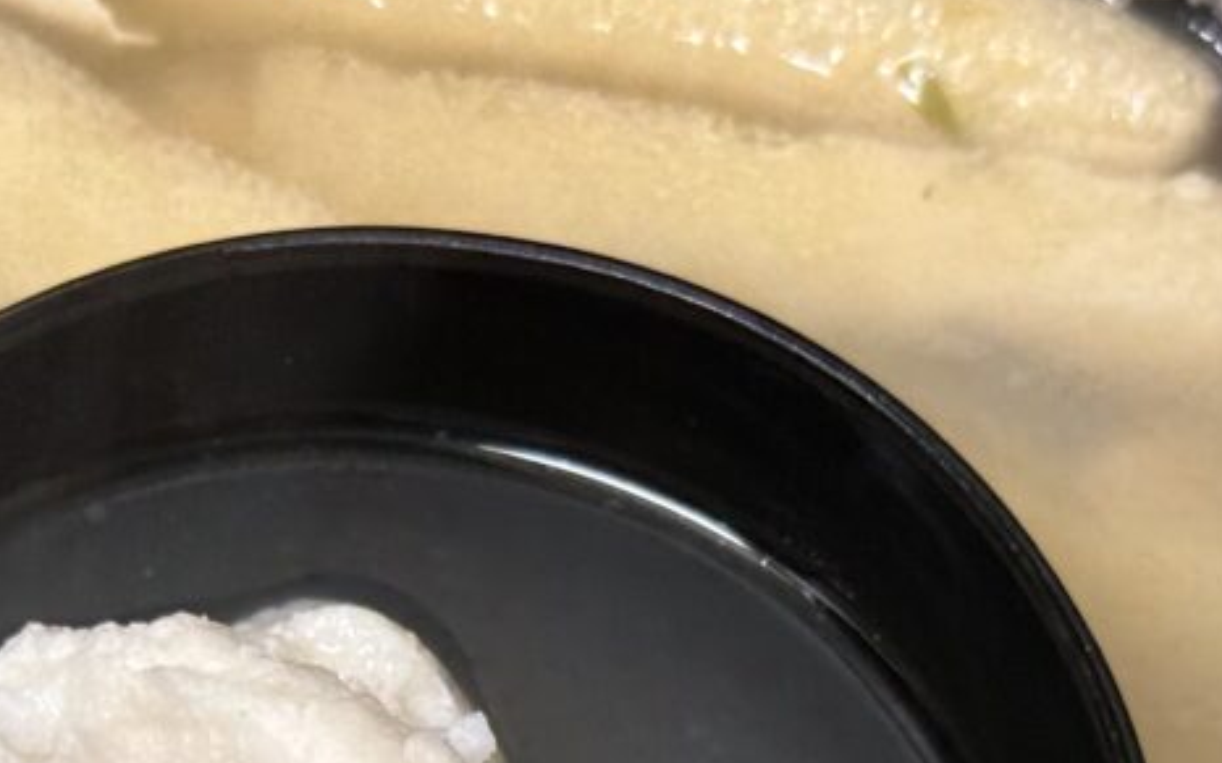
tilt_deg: -63.9
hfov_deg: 15.8
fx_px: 4362
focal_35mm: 131
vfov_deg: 9.8
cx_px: 252
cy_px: 1062
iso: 320
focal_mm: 6.76
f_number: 1.78
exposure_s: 1/40
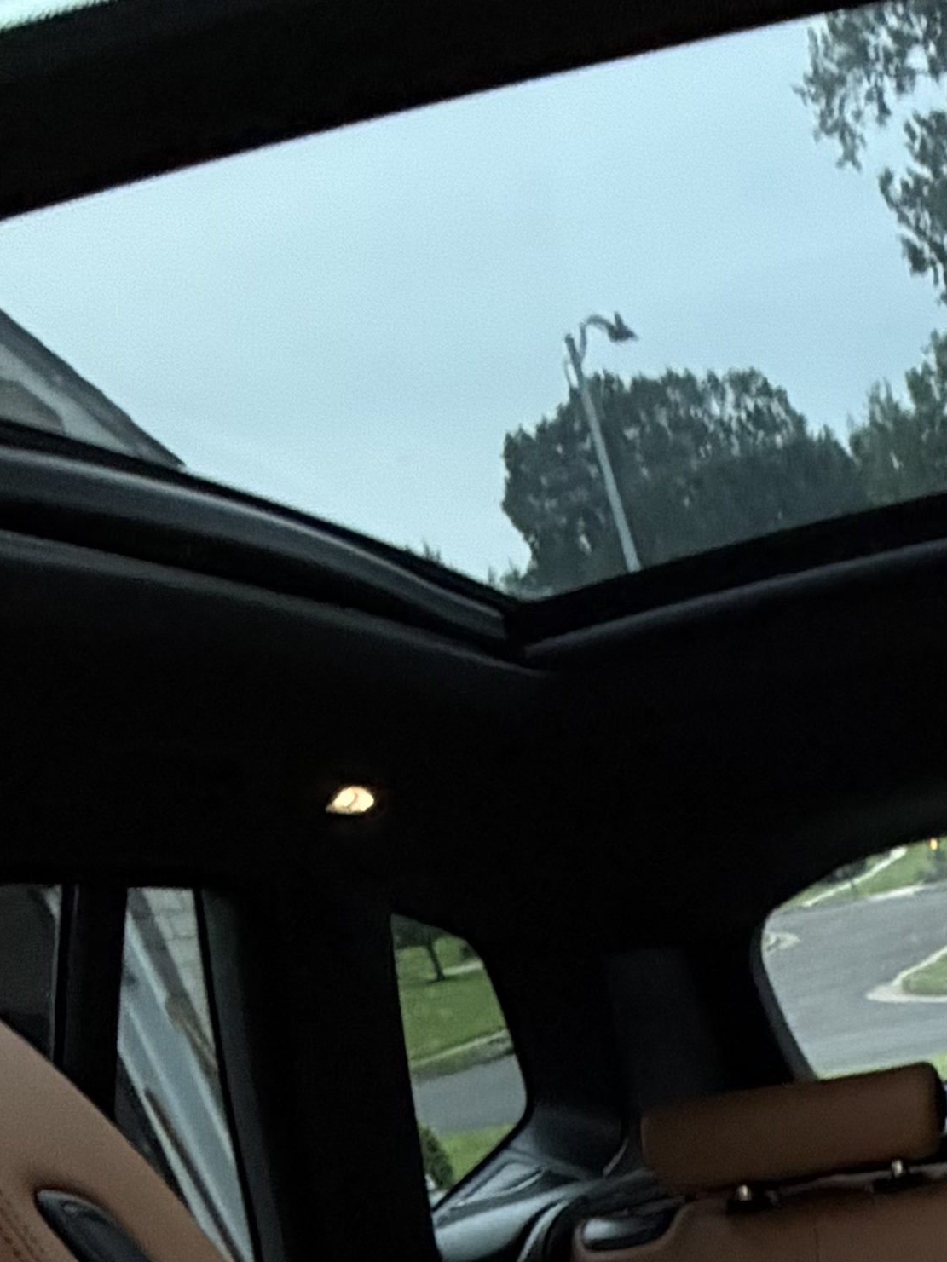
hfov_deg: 22.8
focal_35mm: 54
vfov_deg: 25.9
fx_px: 1969
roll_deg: +11.2
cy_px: 1916
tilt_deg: -29.0
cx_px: 1353
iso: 320
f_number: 2.2
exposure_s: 1/49
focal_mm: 2.22
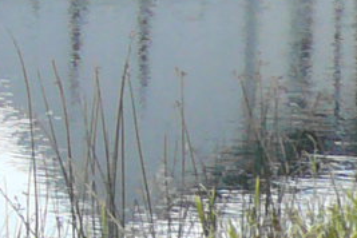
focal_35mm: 274
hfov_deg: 7.3
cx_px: -275
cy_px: -20
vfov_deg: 5.0
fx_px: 2717
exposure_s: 1/500
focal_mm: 4.7
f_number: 2.8
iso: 100
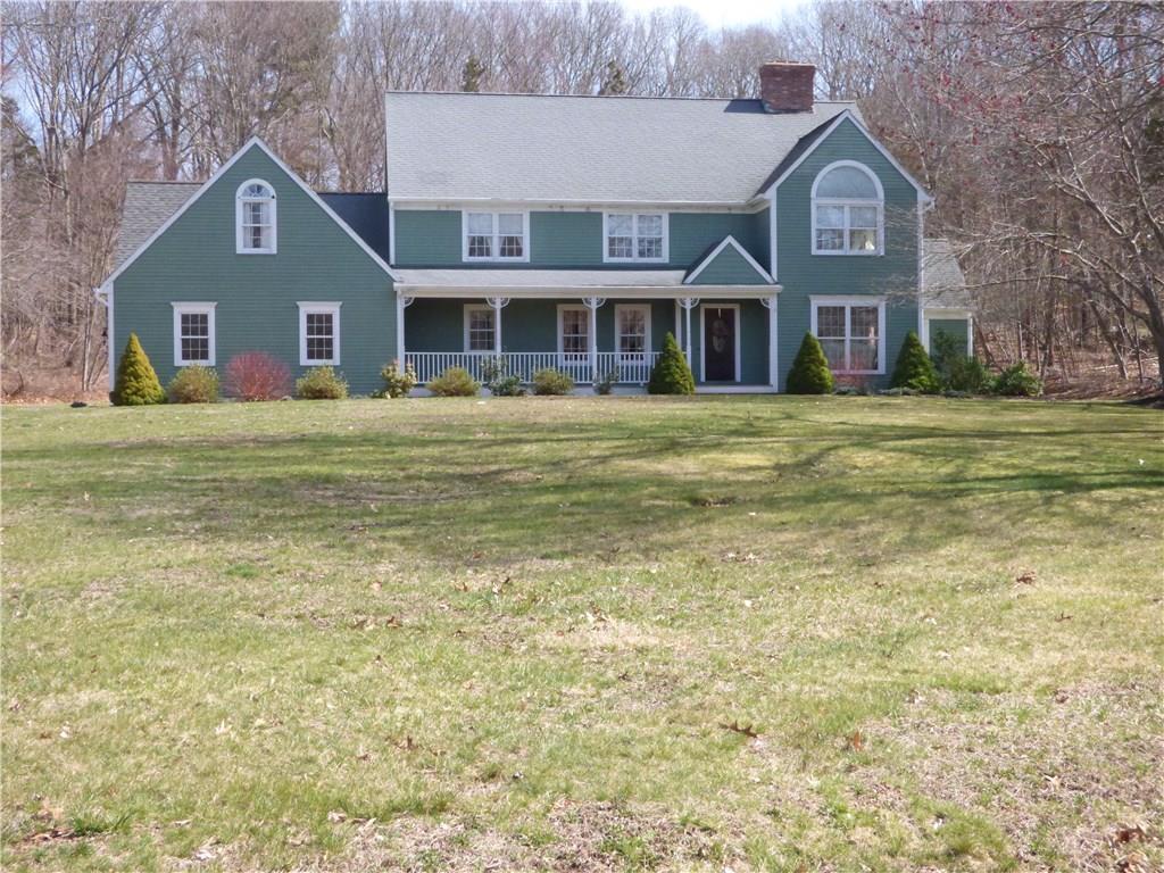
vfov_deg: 31.5
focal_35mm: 46
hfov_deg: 41.2
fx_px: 1547
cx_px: 582
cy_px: 436
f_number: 5.6
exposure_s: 1/1600
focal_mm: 8.24
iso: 800
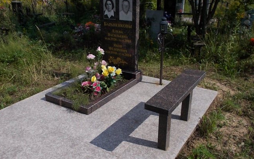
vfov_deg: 37.3
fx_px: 235
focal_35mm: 34
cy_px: 82
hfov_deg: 56.7
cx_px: 122
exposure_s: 1/320
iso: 80
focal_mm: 4.6
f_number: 8
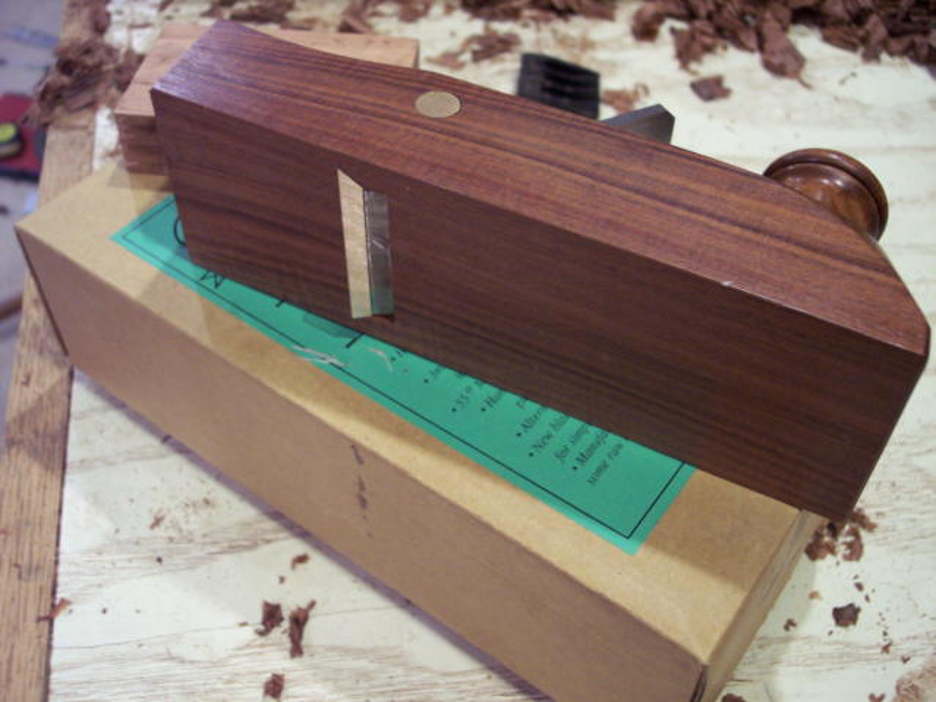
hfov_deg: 49.0
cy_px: 351
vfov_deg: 37.7
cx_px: 468
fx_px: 1027
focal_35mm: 38
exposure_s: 1/8
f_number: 2.8
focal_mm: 8
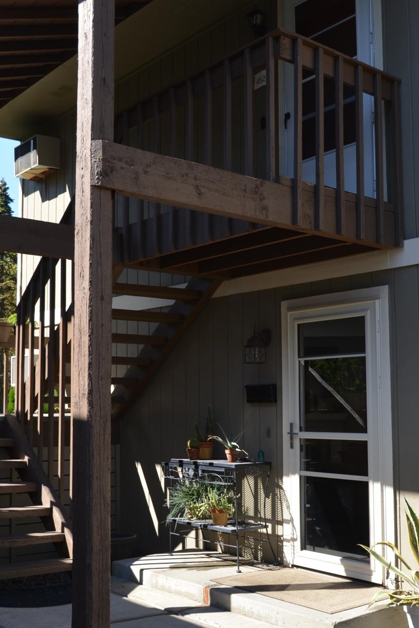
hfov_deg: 30.5
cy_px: 328
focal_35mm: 44
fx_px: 767
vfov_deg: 44.5
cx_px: 184
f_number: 7.1
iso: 200
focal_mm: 24
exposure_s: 1/200
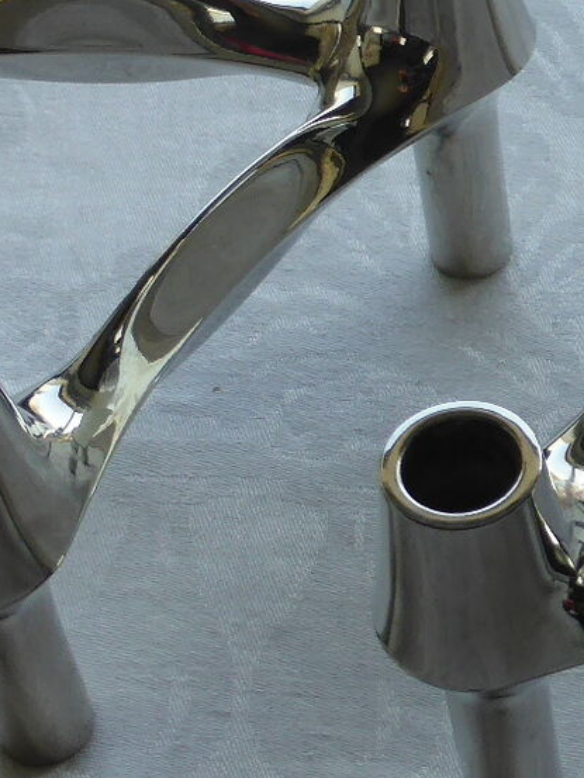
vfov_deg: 16.0
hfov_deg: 11.5
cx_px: 902
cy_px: 346
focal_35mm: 123
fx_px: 2766
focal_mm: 6.1
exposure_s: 1/100
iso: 100
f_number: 3.7
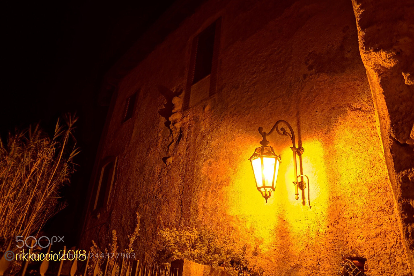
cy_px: 138
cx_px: 207
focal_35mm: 24
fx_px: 276
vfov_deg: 53.1
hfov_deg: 73.7
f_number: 1.8
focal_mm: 8.8
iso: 100
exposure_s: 1/10
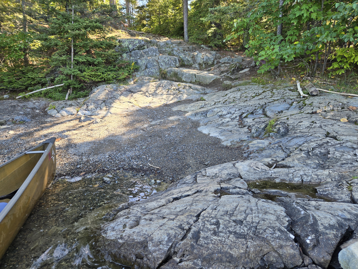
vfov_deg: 58.9
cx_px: 179
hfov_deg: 73.9
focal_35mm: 23
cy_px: 134
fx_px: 238
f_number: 1.8
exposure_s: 1/180
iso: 32
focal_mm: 5.4
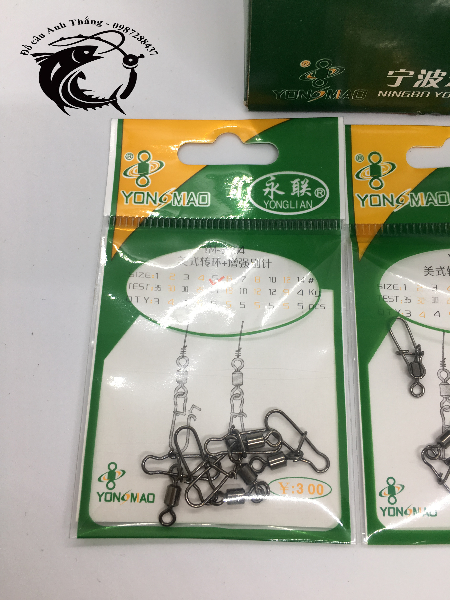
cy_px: 300
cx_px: 225
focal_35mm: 29
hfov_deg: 48.2
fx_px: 503
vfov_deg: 61.7
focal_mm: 4.15
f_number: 2.2
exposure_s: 1/50
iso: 25
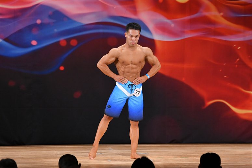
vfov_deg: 5.7
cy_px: 84
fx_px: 1679
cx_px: 126
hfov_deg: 8.6
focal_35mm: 240
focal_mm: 160
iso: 3200
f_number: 5.6
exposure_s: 1/400
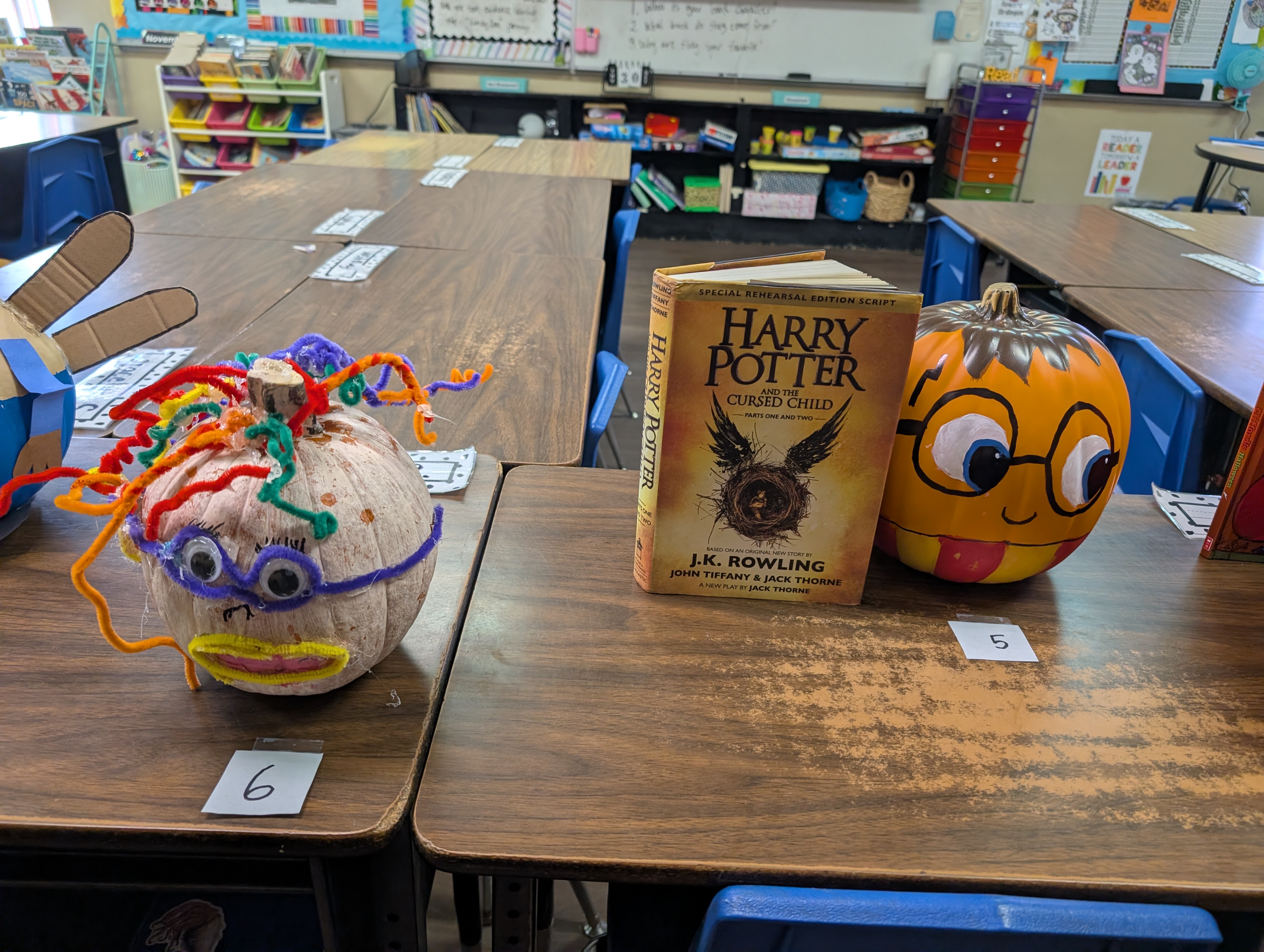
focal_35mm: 24
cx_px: 632
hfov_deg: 71.5
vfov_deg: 56.9
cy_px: 476
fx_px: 878
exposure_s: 1/120
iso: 454
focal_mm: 6.9
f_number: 1.68
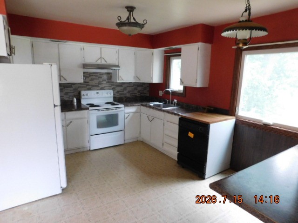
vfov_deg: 58.9
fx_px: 198
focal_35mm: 23
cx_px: 149
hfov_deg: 73.9
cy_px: 112
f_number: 3
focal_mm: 4
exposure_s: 1/30
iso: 360
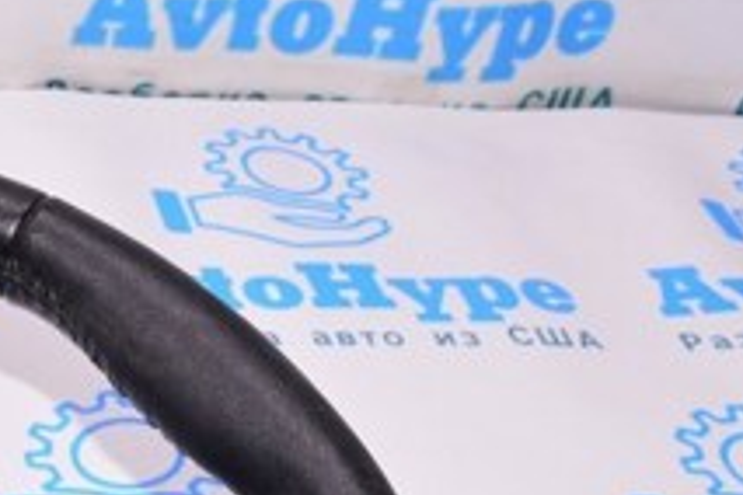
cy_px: 633
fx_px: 2043
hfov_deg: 18.9
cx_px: -255
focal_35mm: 99
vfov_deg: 13.4
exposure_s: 1/125
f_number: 8
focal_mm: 22
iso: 1600
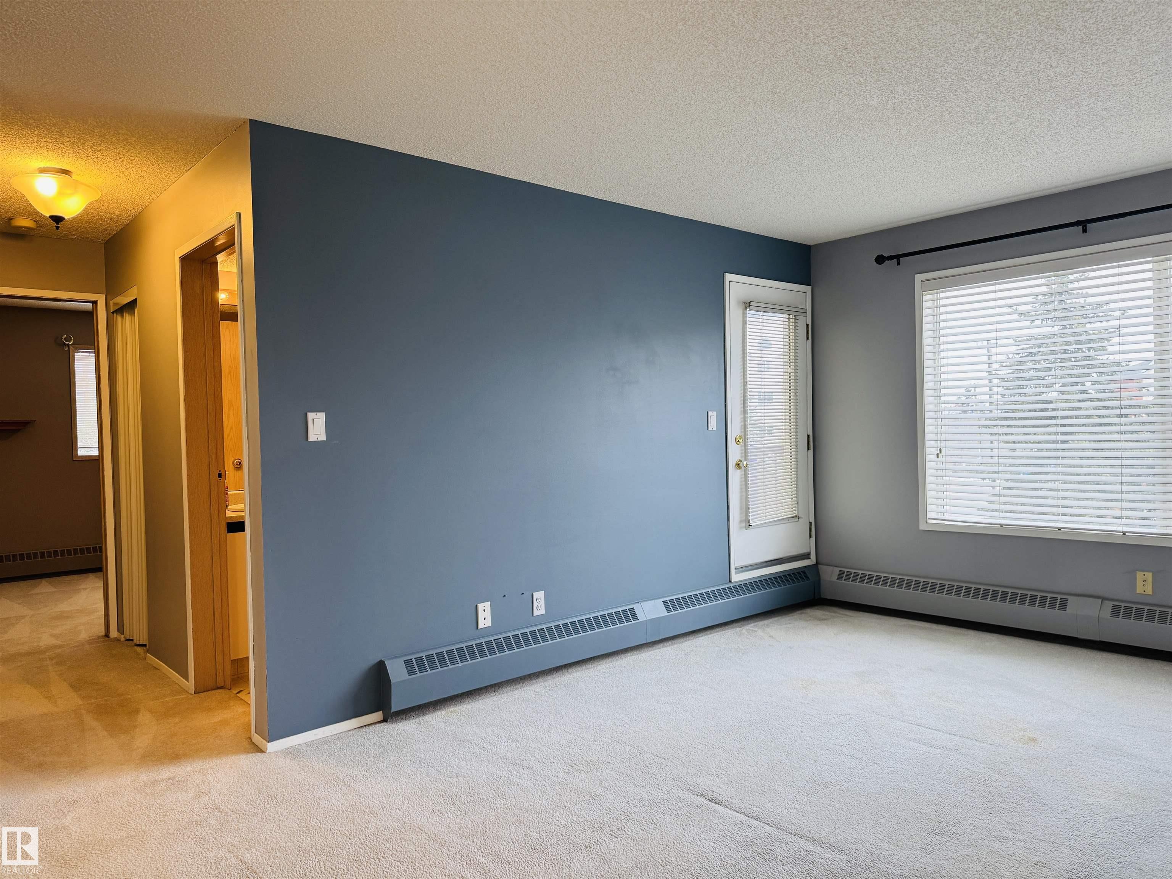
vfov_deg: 56.8
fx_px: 813
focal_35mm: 24
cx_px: 586
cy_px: 440
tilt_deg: -1.0
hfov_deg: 71.6
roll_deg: +1.3
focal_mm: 6.76
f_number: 1.78
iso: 125
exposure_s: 1/120
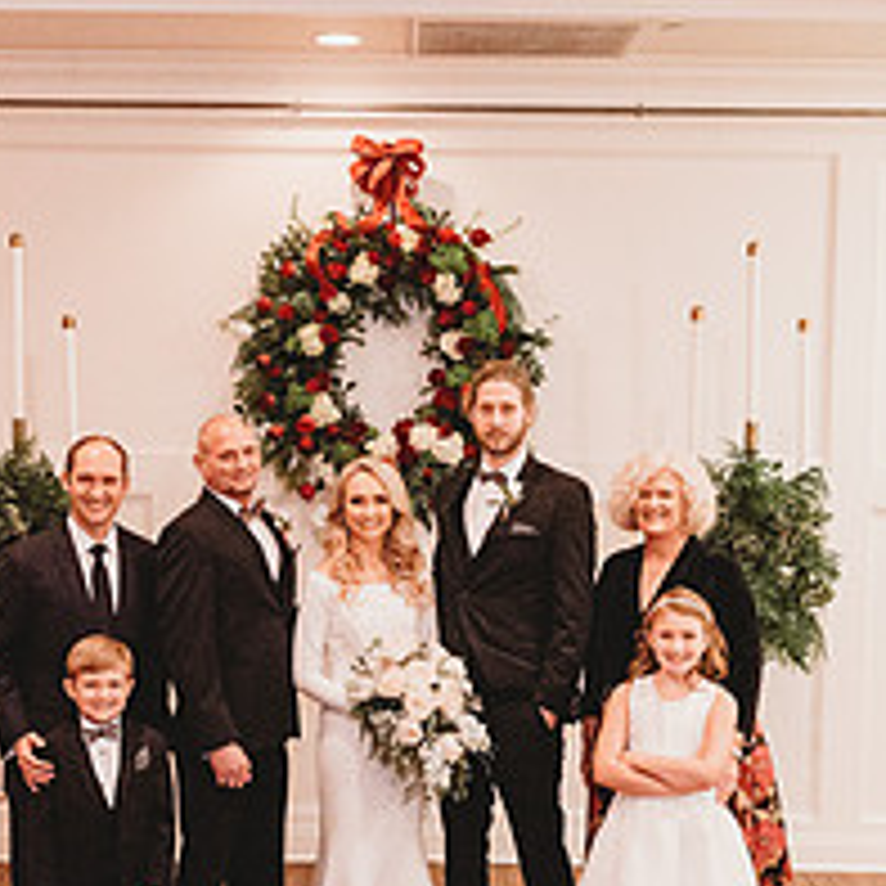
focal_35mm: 60
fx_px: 1737
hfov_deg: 28.6
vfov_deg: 28.6
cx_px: 382
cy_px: 506
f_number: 2.8
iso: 5000
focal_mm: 24
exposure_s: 1/160
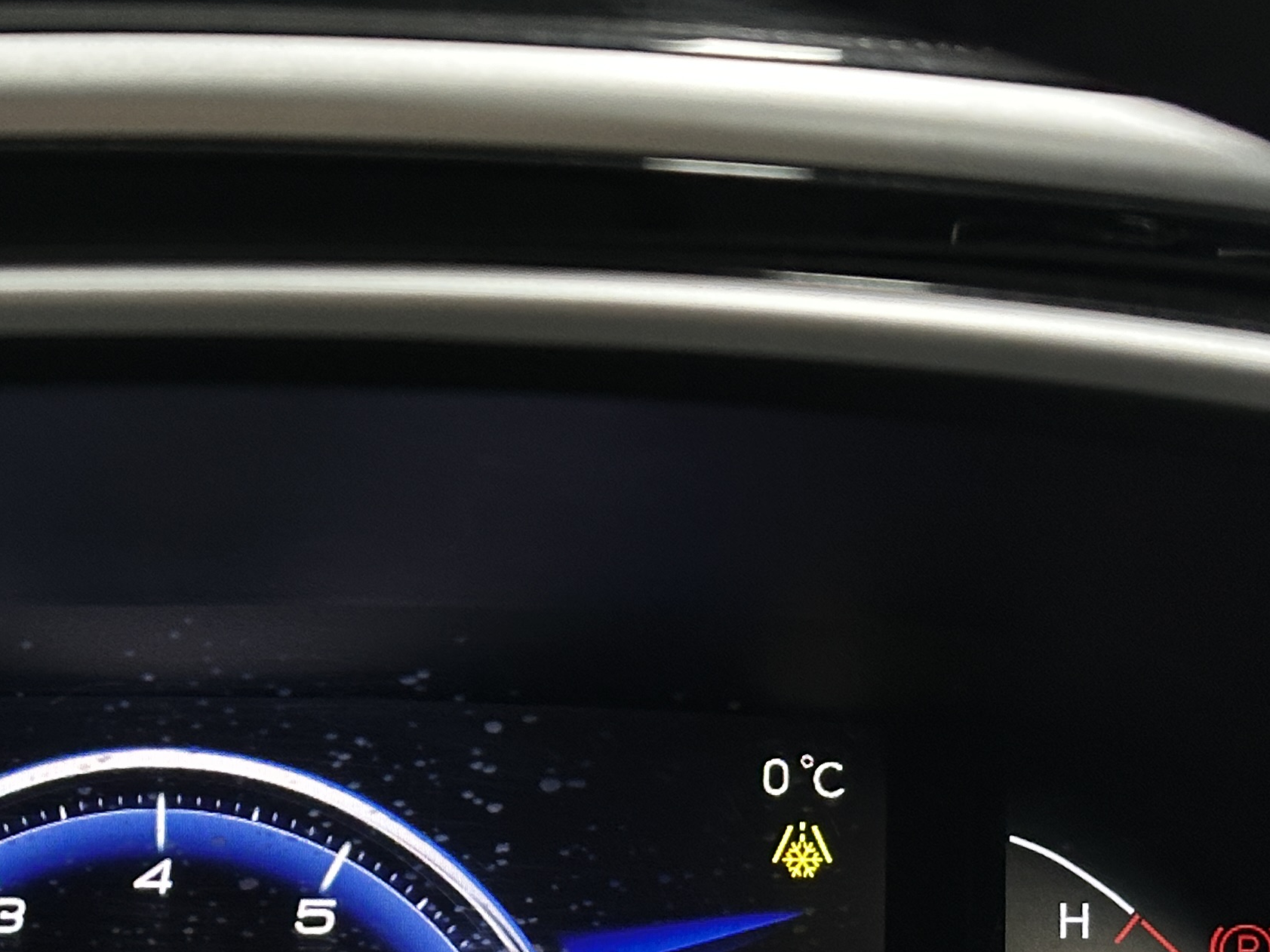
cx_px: 163
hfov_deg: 16.9
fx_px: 4219
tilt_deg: -21.9
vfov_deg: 12.6
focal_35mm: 115
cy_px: 1102
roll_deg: +1.0
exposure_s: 1/50
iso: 200
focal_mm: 6.86
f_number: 1.78
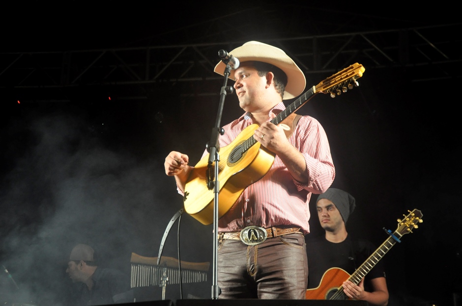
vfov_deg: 15.7
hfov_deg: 23.4
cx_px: 231
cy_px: 153
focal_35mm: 87
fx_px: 1115
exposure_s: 1/50
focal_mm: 58
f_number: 5
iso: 1250
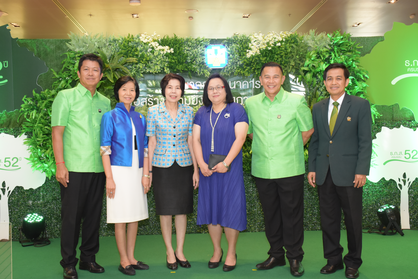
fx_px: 470
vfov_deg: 33.0
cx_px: 209
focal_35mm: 40
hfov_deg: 47.9
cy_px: 140
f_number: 5.6
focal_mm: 27
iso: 1000
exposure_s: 1/60
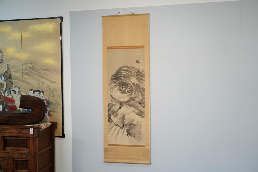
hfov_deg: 55.8
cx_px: 129
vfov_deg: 38.9
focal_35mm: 34
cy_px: 86
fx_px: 244
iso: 320
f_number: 4
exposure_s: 1/40
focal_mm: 34
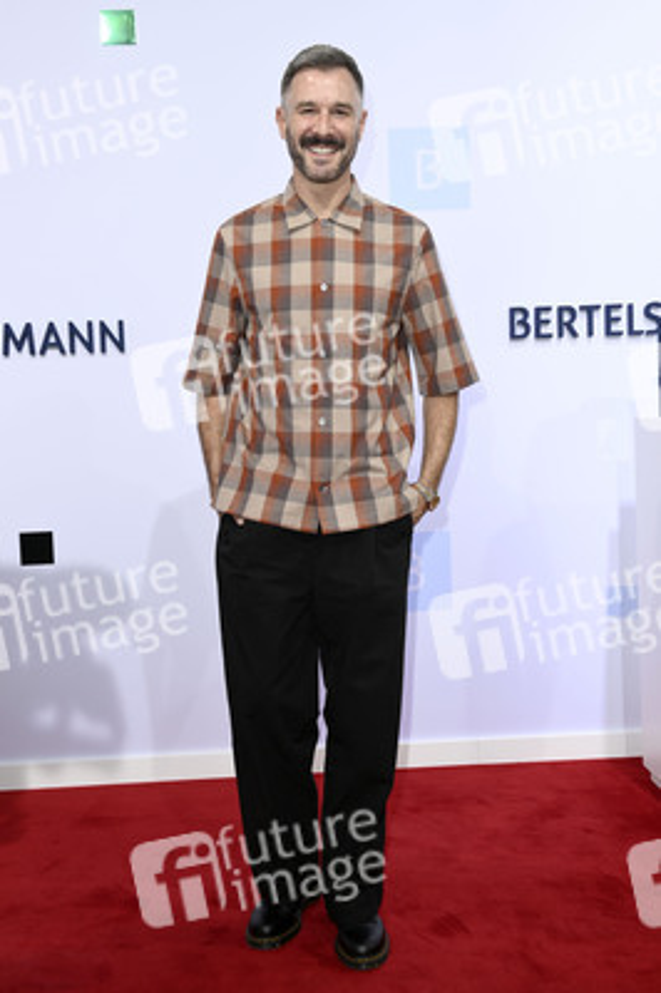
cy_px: 496
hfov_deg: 35.0
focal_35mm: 38
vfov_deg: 50.7
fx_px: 1048
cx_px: 330
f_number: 6.3
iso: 400
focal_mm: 38
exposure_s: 1/250
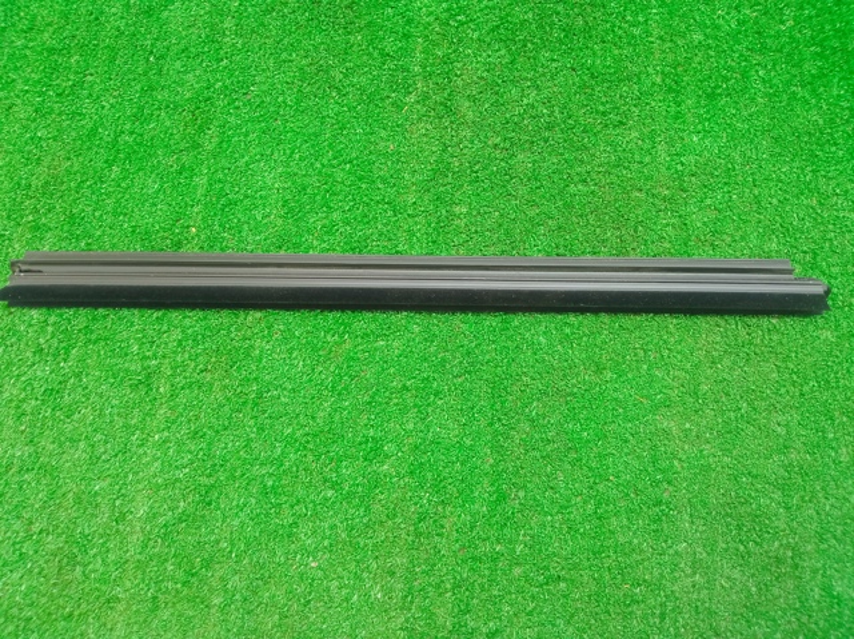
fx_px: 666
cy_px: 320
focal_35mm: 27
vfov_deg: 51.3
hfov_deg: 65.4
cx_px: 427
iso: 354
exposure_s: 1/33.3
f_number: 2.2
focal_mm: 3.79
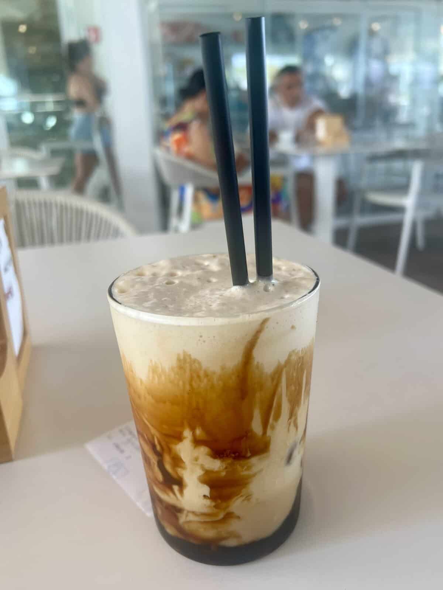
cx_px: 222
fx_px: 444
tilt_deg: -20.5
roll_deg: -0.3
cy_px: 295
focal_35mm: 26
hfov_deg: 53.1
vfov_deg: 67.3
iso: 32
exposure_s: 1/100
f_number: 1.5
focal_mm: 5.7
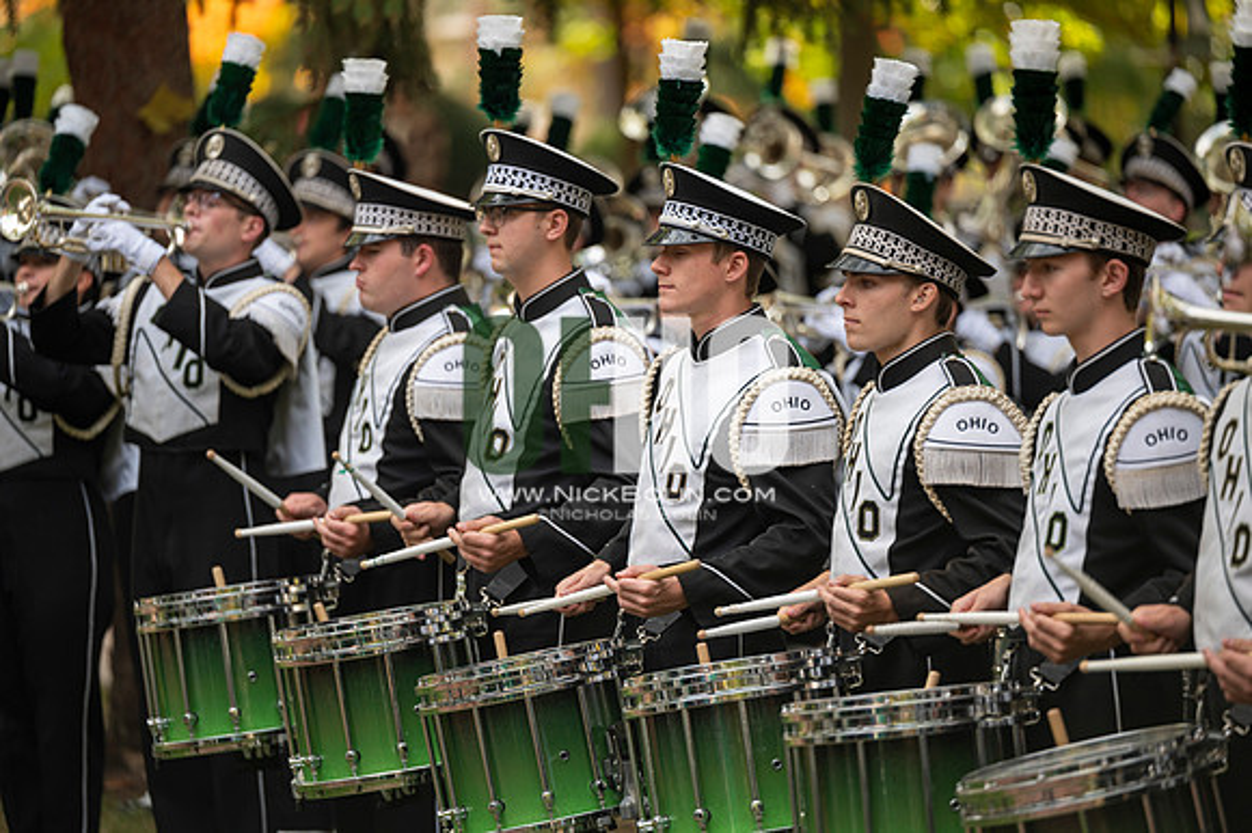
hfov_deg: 10.3
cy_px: 416
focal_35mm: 200
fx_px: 6951
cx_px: 626
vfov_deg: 6.9
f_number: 2.8
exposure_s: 1/500
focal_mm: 200
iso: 160
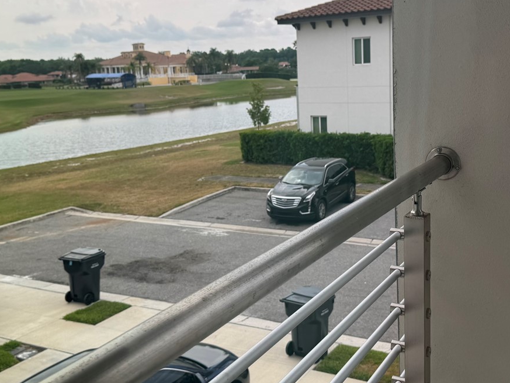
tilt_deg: -9.4
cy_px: 167
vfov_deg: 32.8
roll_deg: +2.5
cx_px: 259
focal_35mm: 44
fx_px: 648
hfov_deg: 42.9
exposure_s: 1/2959
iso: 80
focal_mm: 6.76
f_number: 1.78
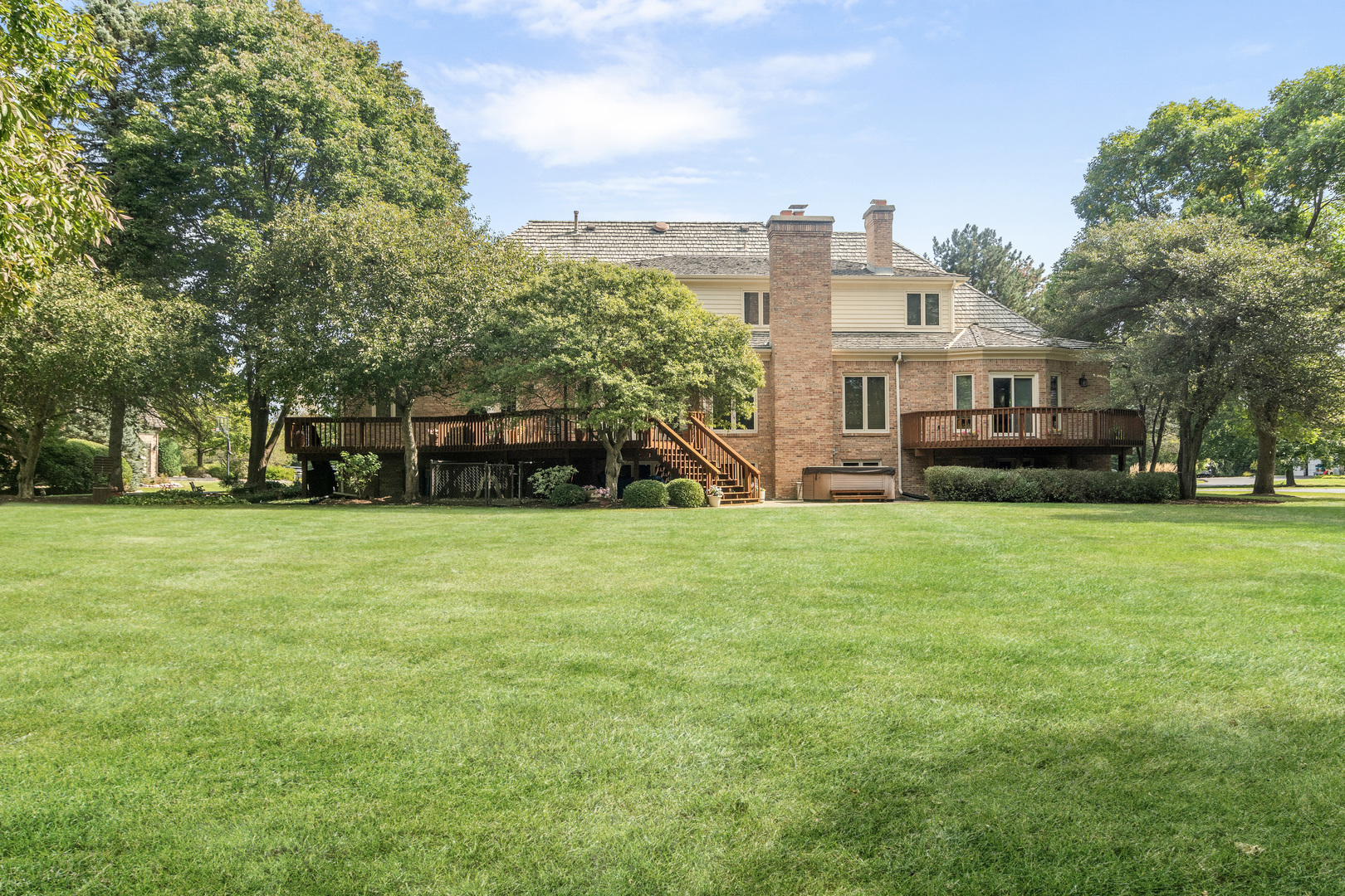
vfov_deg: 51.3
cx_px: 672
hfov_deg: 71.5
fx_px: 934
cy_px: 448
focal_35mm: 25
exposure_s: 1/250
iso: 200
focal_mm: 17
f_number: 8
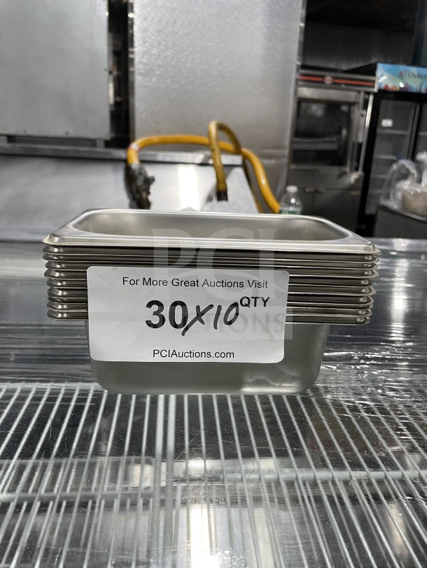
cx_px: 214
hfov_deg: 53.1
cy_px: 284
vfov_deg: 67.3
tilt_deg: -17.2
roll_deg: -1.2
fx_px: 428
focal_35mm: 26
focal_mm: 4.2
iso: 125
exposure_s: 1/99
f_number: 1.6
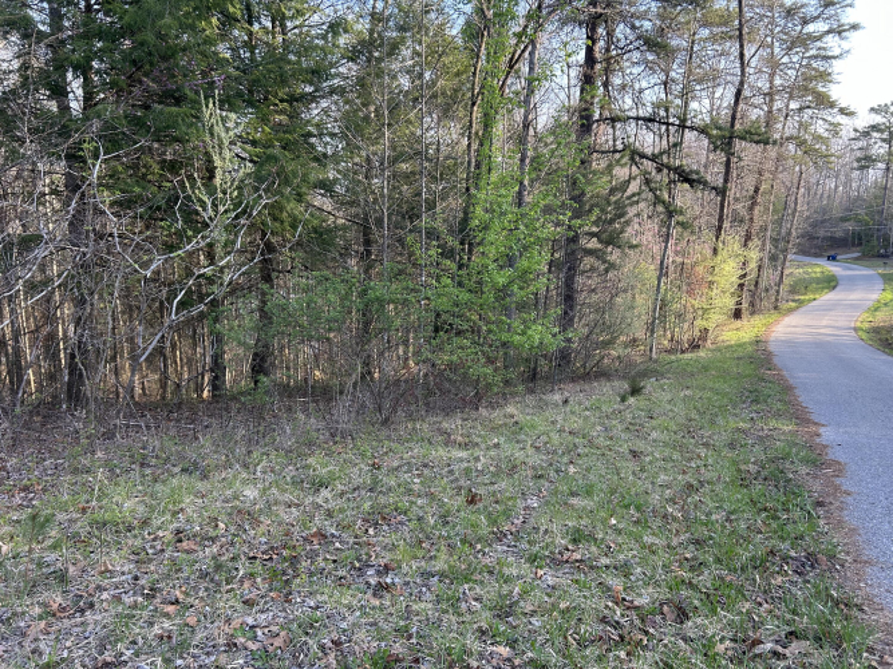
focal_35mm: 26
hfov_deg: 67.3
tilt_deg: -11.6
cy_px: 334
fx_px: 671
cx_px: 446
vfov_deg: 53.0
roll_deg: -0.6
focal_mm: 5.7
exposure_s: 1/259
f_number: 1.5
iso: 40
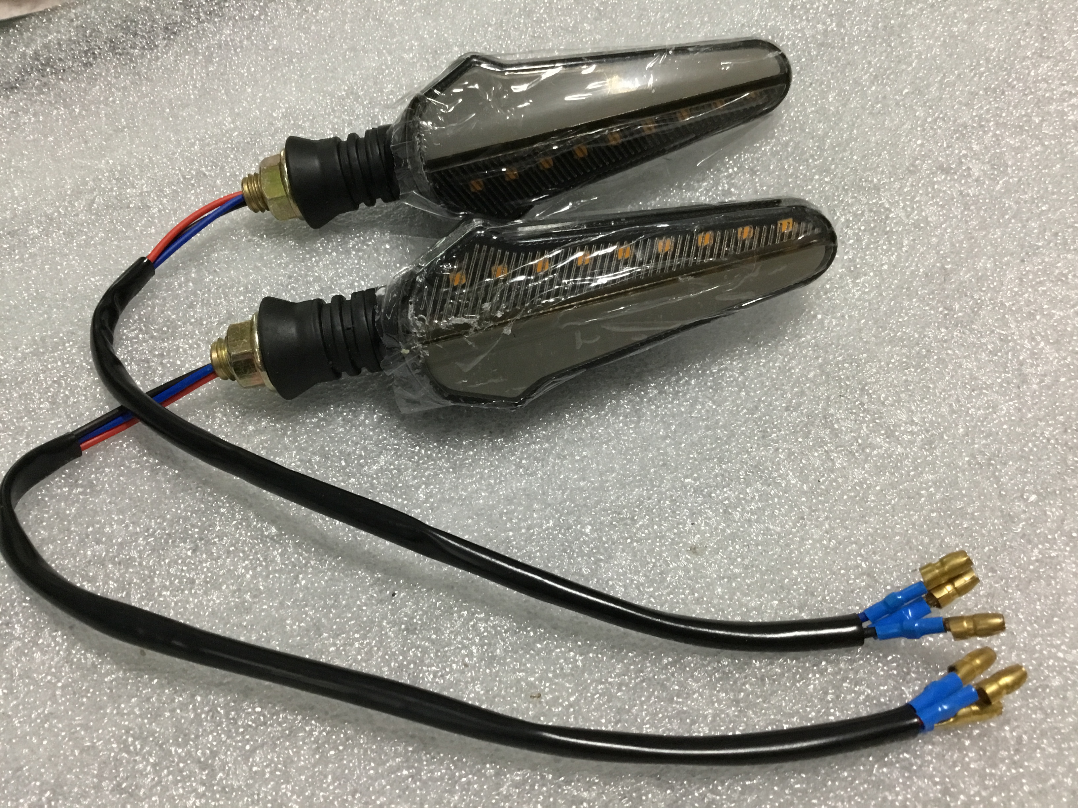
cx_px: 539
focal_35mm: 31
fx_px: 965
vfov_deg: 45.4
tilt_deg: -54.6
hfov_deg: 58.4
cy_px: 404
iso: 160
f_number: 2.4
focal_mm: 3.3
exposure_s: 1/33
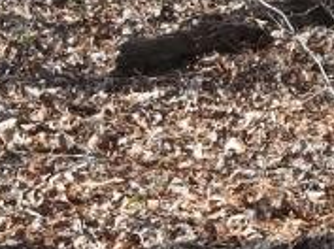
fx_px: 2455
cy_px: 200
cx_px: 126
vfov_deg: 5.8
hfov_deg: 7.8
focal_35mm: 255
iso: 80
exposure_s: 1/125
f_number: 4.5
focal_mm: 7.8
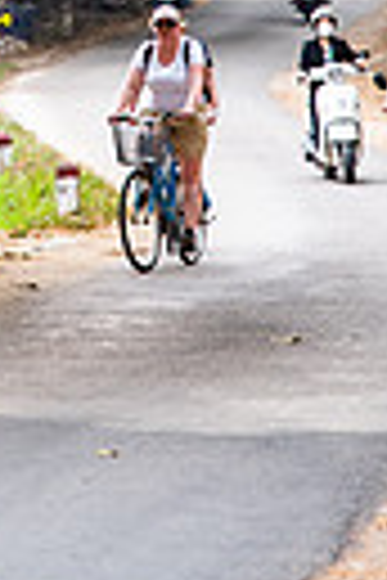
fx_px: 5901
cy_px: -220
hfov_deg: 3.7
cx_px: -112
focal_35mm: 366
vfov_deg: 5.6
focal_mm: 105
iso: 250
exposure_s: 1/100
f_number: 4
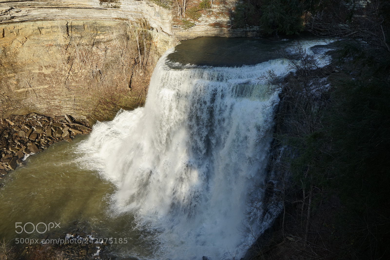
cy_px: 130
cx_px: 195
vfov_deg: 40.0
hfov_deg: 57.2
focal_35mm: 33
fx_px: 357
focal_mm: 33
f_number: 6.3
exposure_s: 1/250
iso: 100
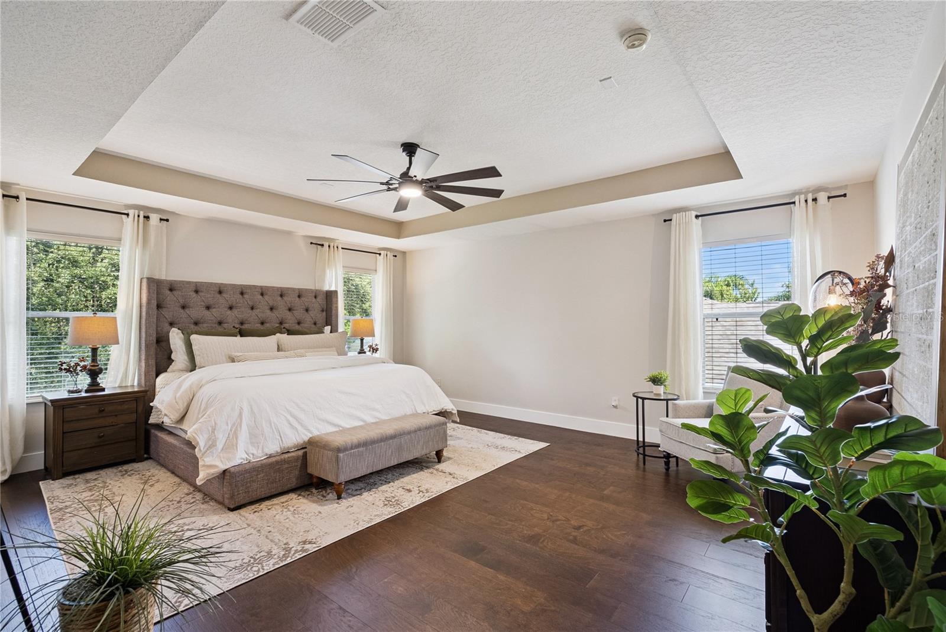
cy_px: 316
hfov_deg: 96.7
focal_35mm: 16
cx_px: 473
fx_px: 421
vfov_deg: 73.8
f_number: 8
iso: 1600
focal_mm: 16
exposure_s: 1/60
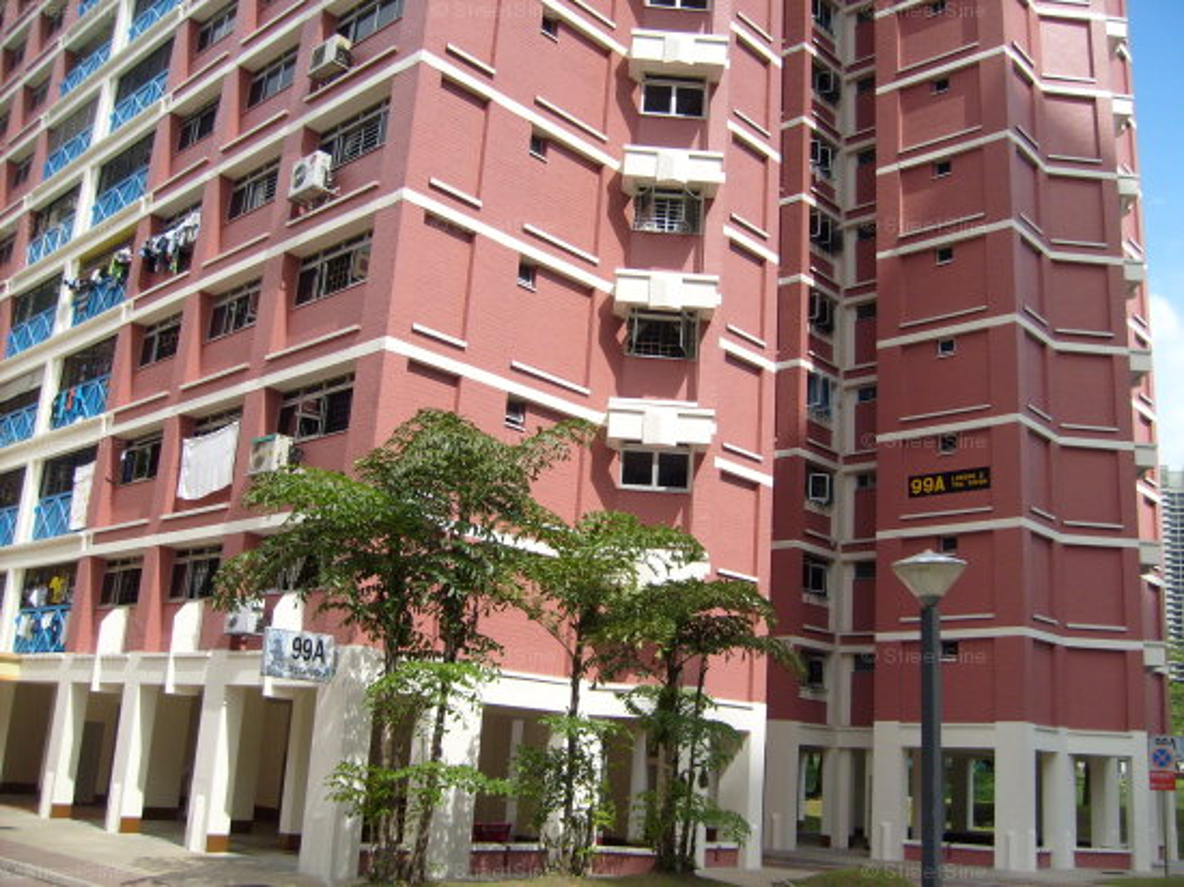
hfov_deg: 52.6
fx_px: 1197
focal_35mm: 35
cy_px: 444
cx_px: 592
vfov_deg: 40.7
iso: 80
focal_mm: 5.8
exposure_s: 1/180
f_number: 7.1
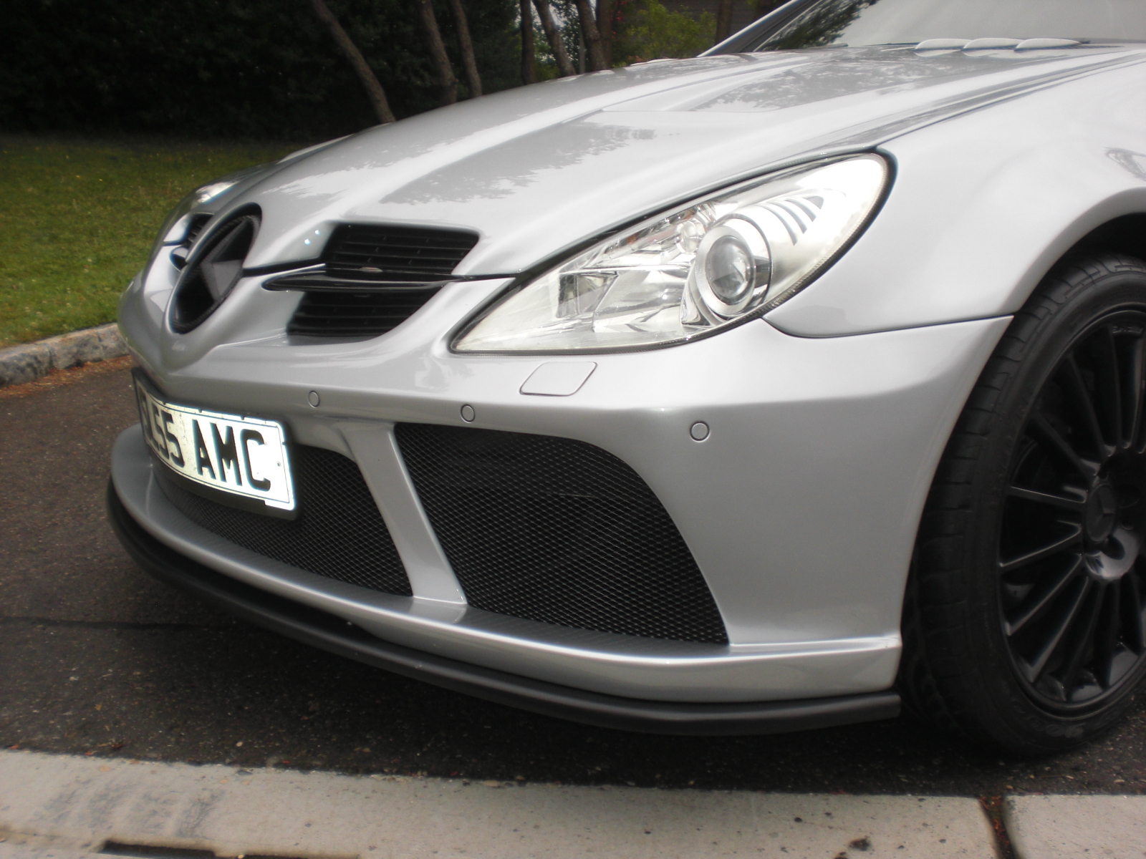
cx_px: 573
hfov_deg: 49.0
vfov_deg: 37.7
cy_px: 430
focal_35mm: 38
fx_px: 1258
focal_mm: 6.3
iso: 64
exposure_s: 1/200
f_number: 3.1
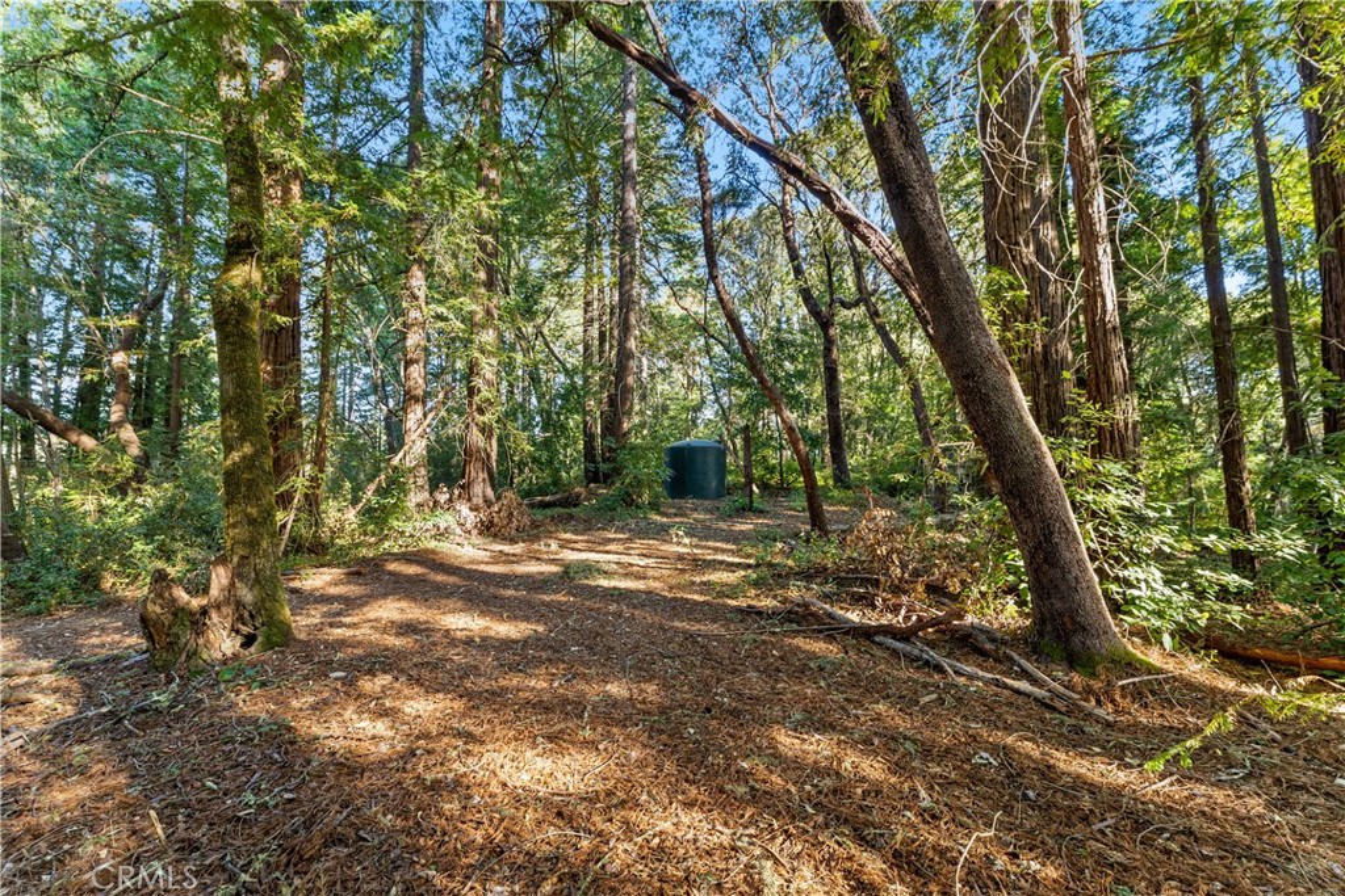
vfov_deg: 81.2
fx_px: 523
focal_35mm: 14
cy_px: 448
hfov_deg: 104.2
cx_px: 672
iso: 200
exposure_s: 1/2.5
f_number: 8
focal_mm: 14
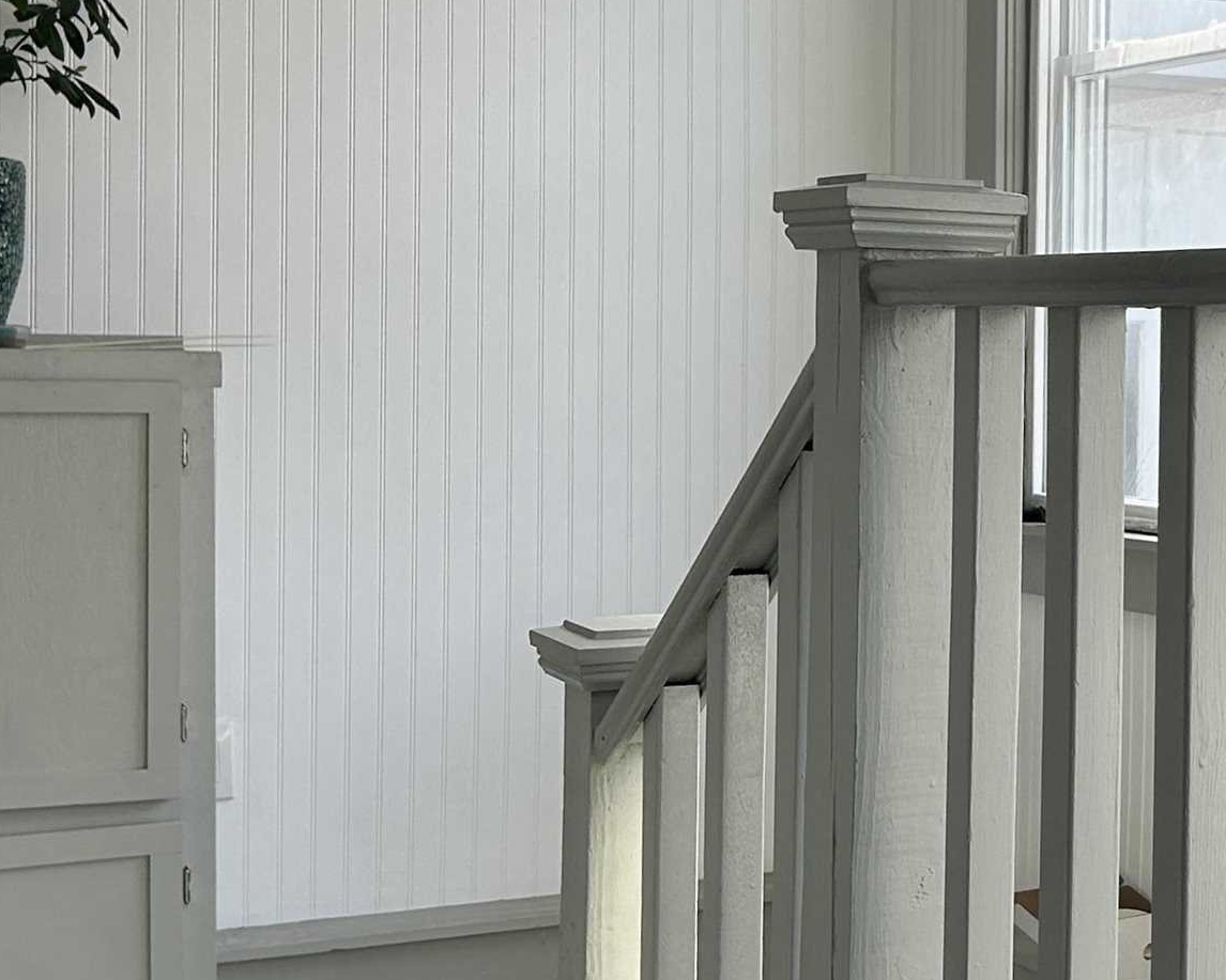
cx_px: 1243
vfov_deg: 22.5
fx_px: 2468
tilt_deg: -1.7
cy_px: 396
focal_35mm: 68
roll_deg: +0.8
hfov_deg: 26.3
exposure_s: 1/365
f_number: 1.5
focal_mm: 5.7
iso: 50
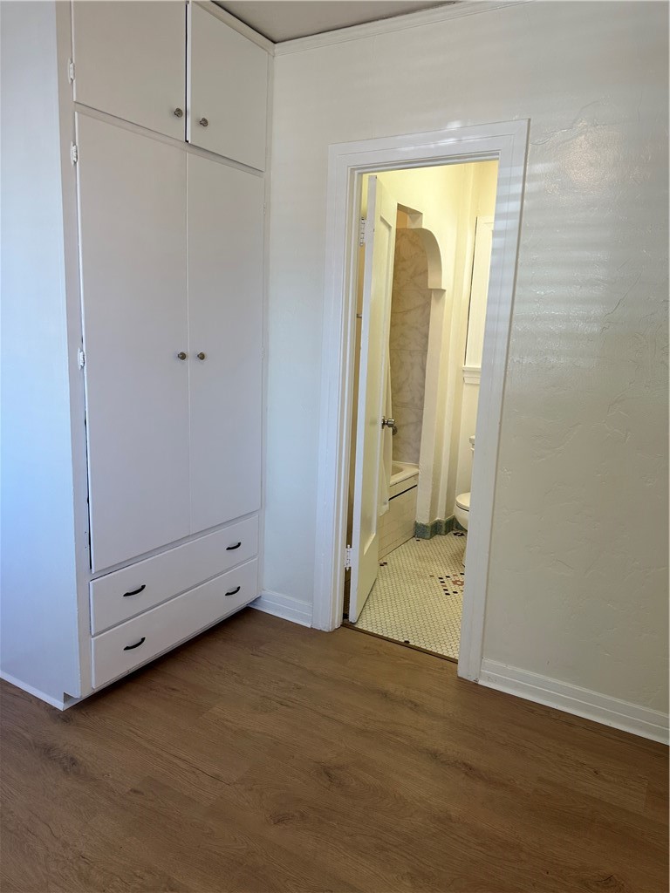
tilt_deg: -9.5
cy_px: 446
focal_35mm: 24
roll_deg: -1.8
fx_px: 619
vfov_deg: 71.6
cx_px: 335
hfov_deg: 56.8
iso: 100
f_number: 1.78
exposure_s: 1/120
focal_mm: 6.86
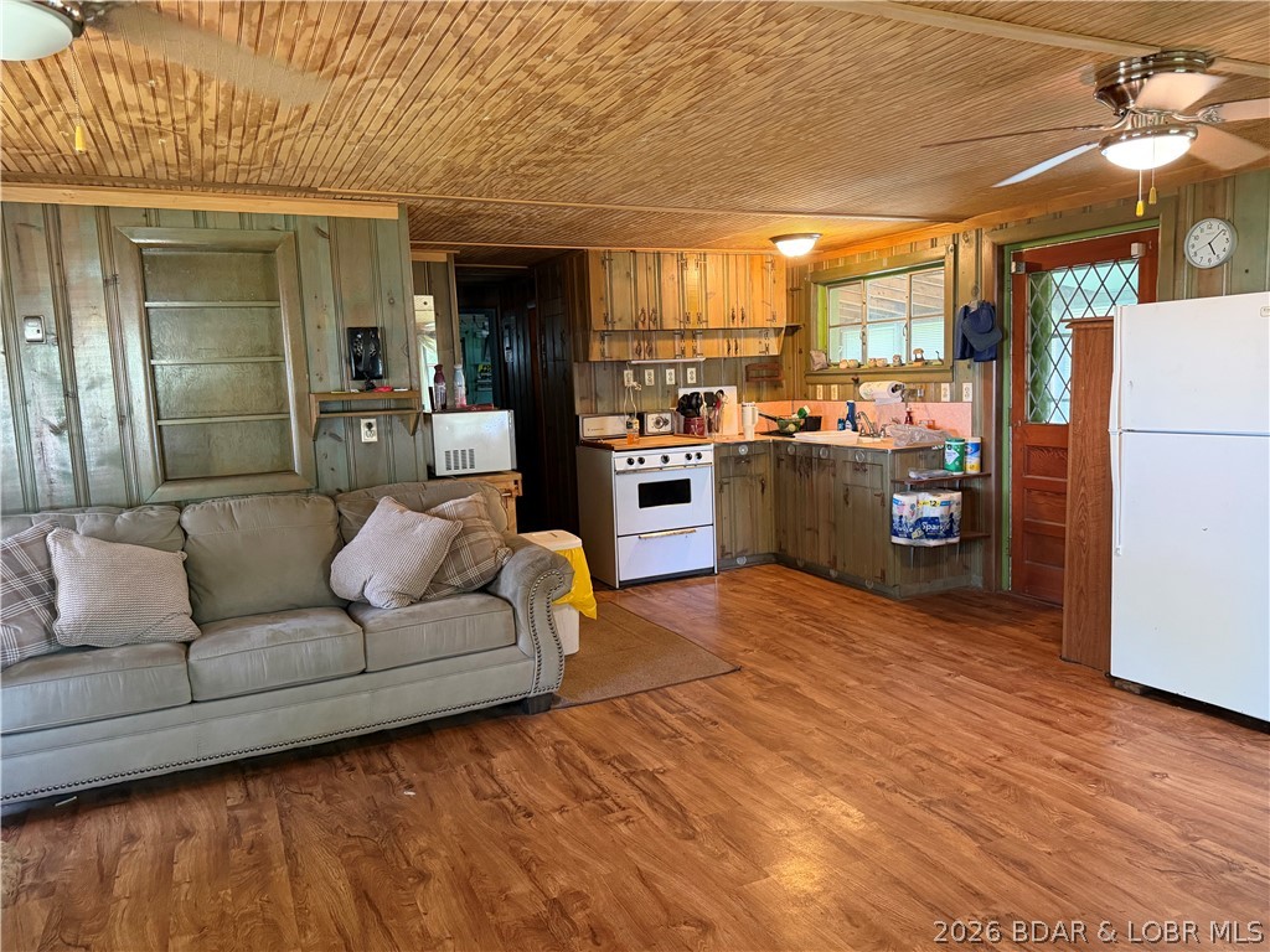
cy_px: 476
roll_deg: +1.4
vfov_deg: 56.8
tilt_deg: -6.2
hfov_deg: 71.6
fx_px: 881
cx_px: 635
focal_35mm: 24
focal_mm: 6.76
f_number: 1.78
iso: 640
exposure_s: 1/60
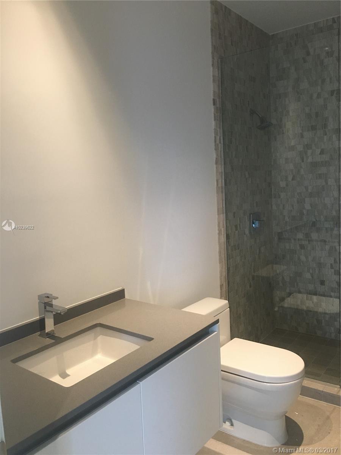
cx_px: 170
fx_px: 381
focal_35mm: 29
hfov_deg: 48.2
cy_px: 228
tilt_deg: -5.6
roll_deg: +2.6
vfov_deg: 61.7
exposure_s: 1/15
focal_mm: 4.15
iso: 50
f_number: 2.2
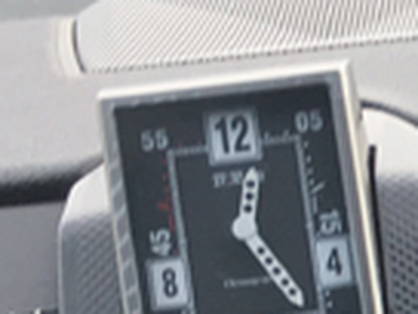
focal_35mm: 219
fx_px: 2644
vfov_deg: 6.6
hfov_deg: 7.8
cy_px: 570
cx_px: 1263
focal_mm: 4.15
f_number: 2.2
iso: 25
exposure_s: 1/154
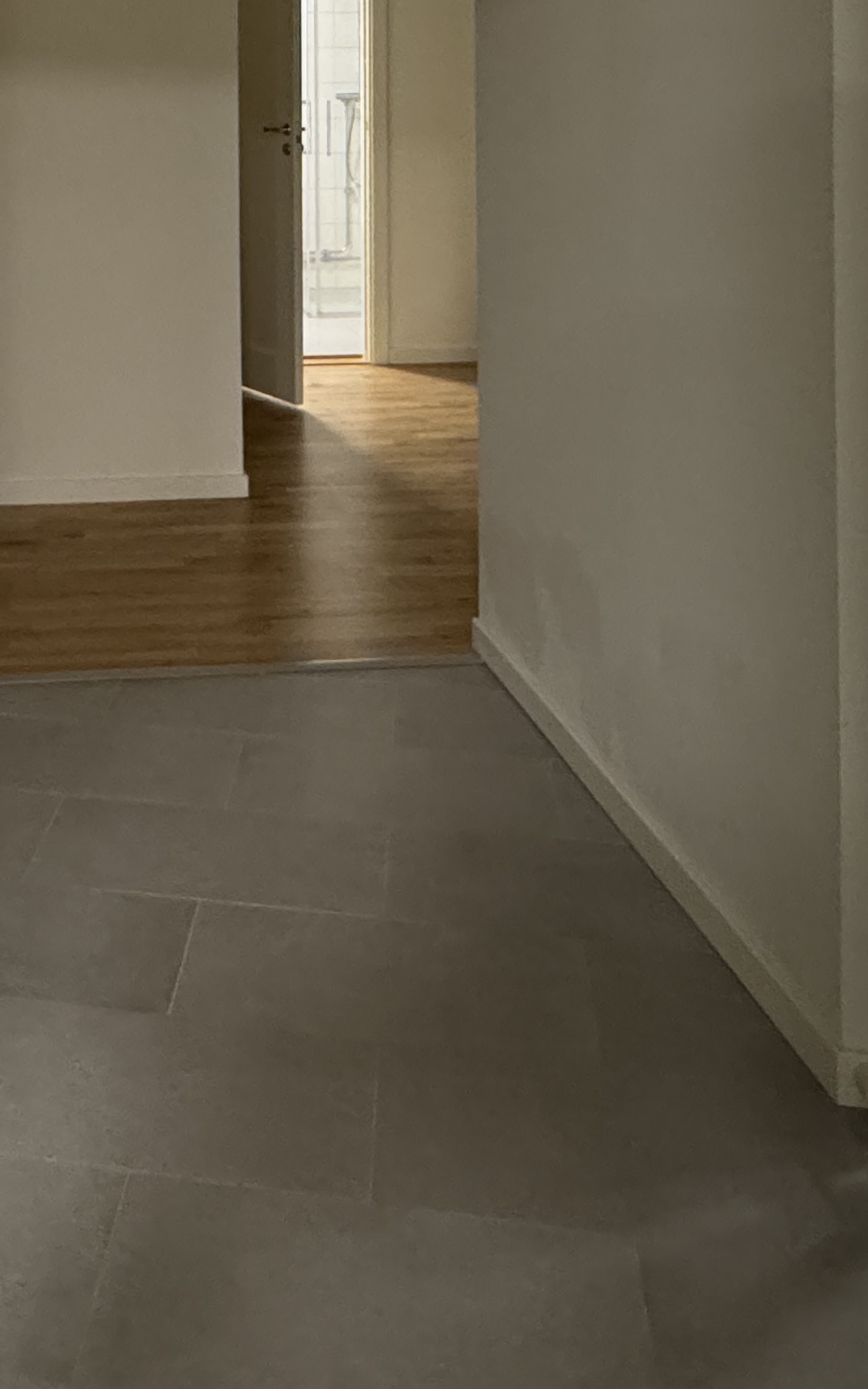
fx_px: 1514
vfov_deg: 43.1
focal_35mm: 40
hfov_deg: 31.1
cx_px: 154
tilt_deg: +1.1
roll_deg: +0.2
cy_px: 33
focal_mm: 2.22
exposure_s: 1/50
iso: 640
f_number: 2.2
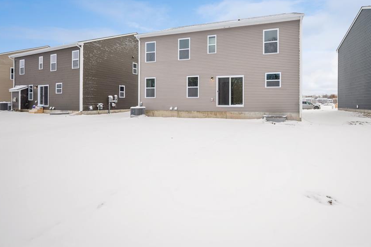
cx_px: 220
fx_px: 175
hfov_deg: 92.3
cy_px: 98
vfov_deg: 69.7
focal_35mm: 17
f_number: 9
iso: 50
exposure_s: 1/25
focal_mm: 14
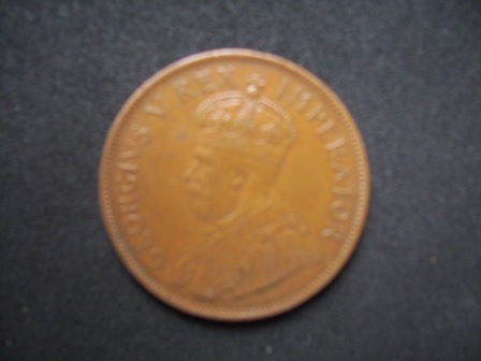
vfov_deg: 41.8
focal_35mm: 34
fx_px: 472
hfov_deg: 54.0
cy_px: 180
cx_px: 240
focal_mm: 5.7
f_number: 2.9
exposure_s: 1/8
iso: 160
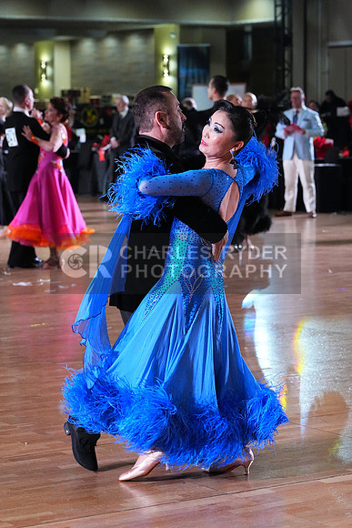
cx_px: 176
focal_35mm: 111
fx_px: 1627
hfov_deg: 12.3
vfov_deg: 18.4
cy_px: 264
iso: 10000
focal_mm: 111
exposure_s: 1/400
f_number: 6.3
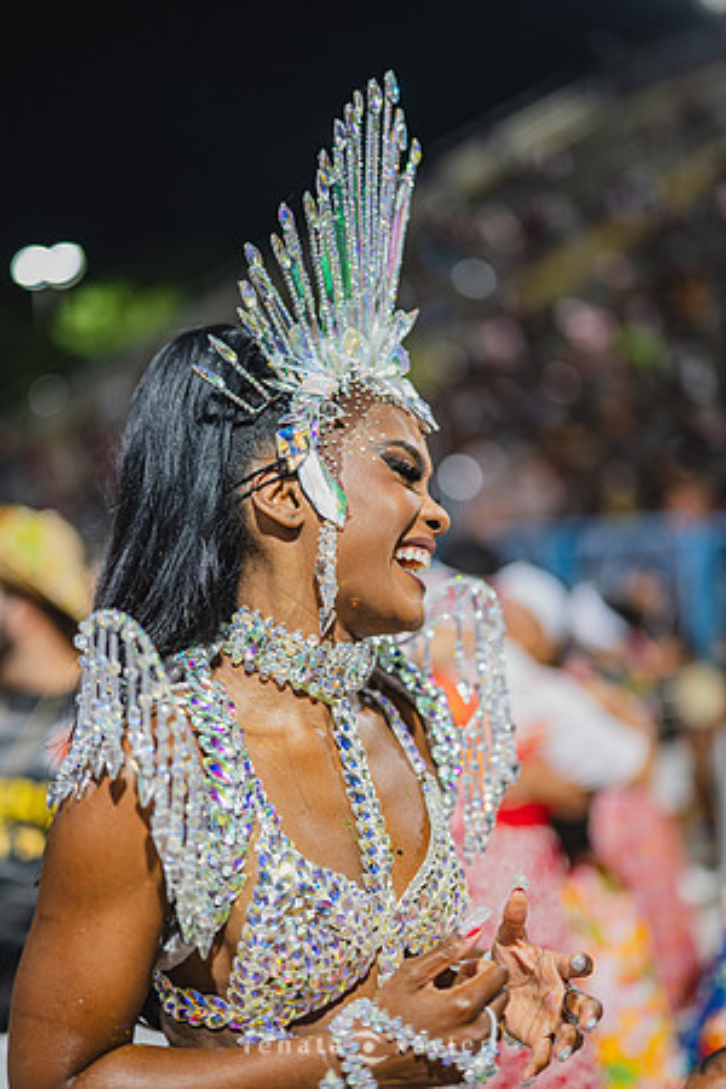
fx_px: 1512
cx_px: 363
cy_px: 544
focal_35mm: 50
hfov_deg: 27.0
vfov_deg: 39.6
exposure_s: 1/1000
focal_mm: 50
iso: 1600
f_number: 1.2
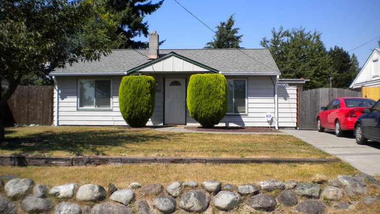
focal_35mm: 39
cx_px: 191
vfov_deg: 30.4
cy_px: 111
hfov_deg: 51.6
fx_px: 393
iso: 80
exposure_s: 1/624
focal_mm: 6.3
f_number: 4.6
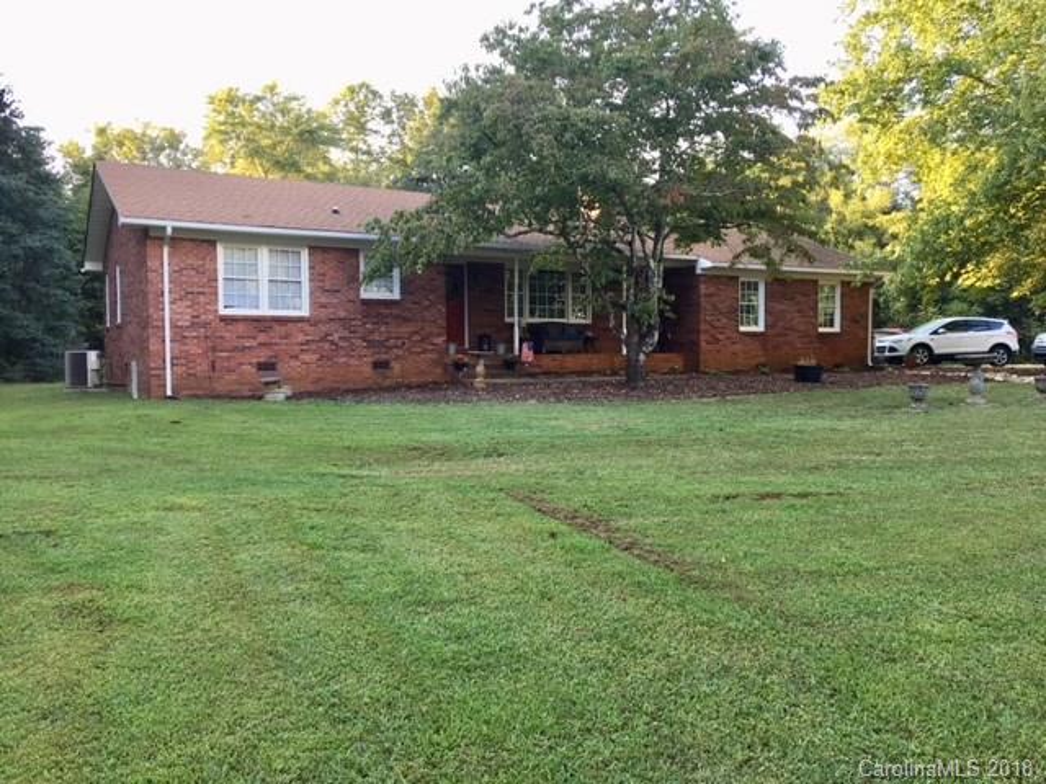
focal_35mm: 29
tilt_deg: -2.6
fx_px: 876
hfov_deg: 61.7
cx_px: 523
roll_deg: +0.5
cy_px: 392
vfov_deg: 48.2
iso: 25
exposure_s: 1/120
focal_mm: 4.15
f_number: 2.2
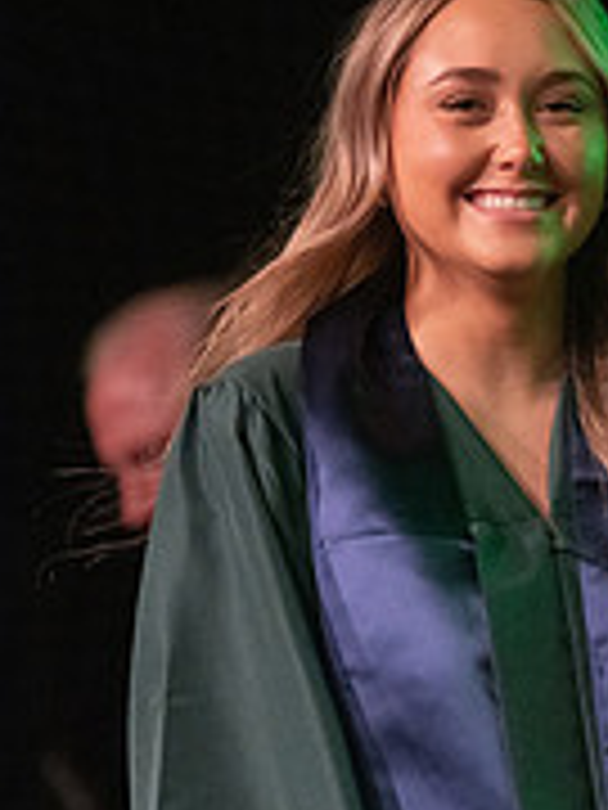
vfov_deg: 6.5
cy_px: 396
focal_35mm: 303
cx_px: 522
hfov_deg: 4.9
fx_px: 7096
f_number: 2.8
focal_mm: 126
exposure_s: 1/1000
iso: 16000
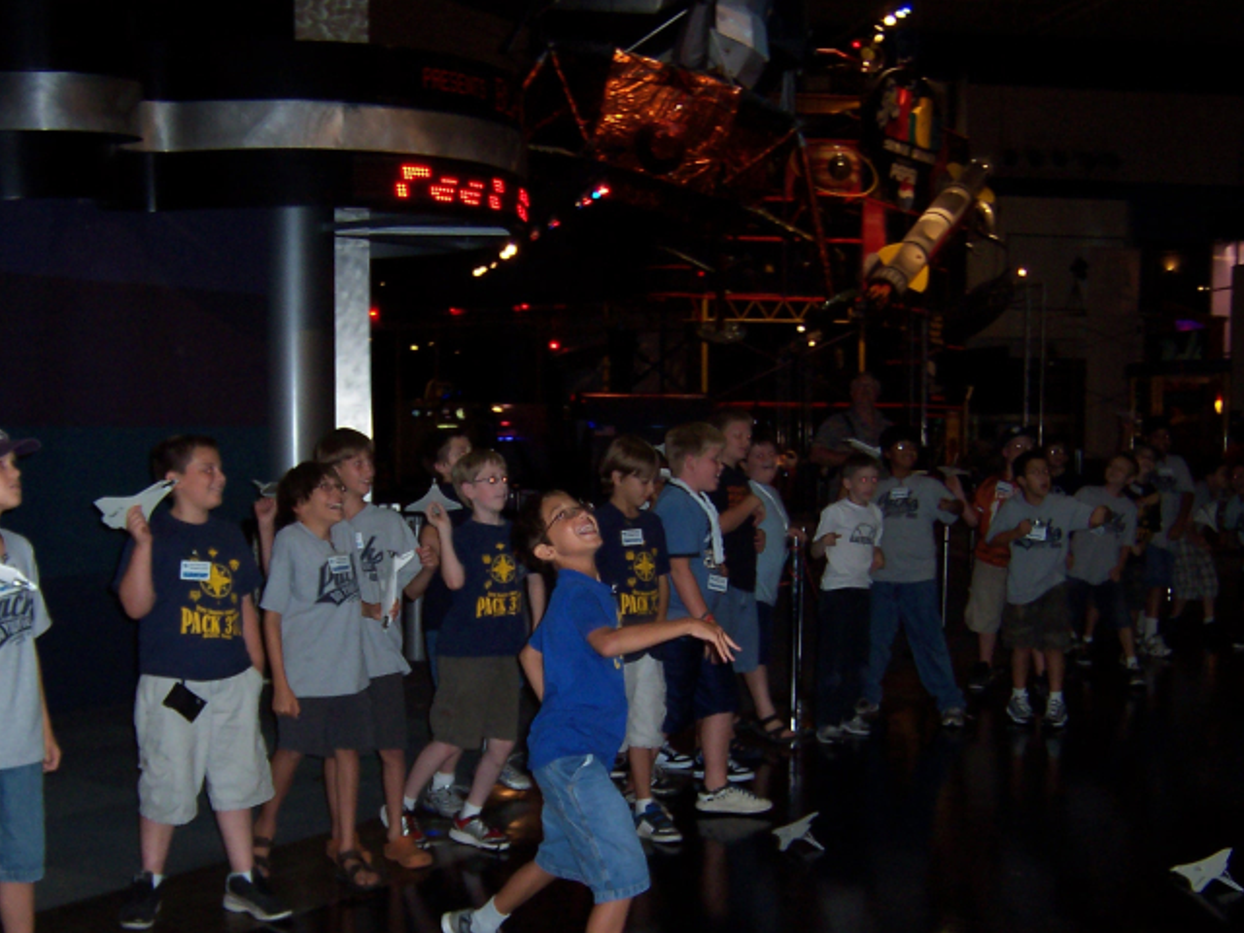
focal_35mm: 45
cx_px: 529
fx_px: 1617
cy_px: 581
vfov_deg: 32.0
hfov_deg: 42.0
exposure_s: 1/60
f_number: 2.8
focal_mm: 5.6
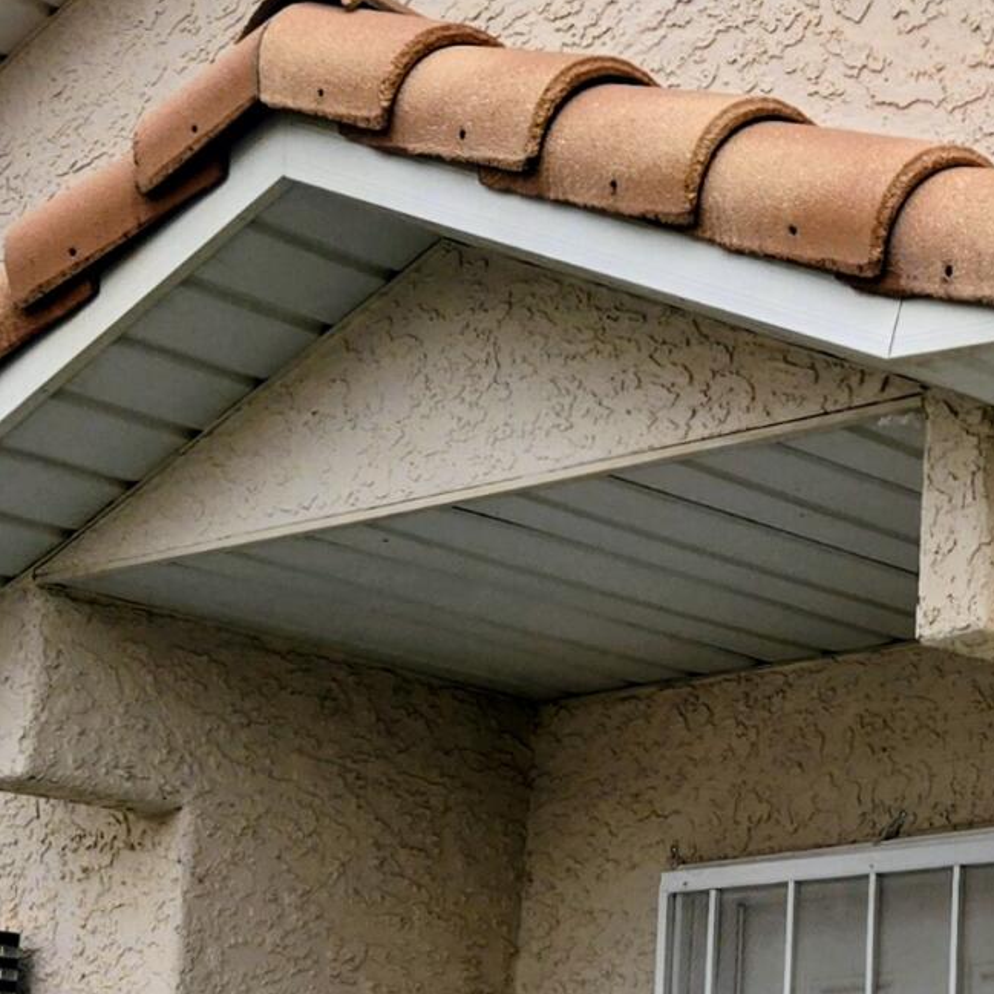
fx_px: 3054
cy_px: 832
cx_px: 1414
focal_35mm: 94
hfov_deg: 17.0
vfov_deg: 18.3
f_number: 1.8
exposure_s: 1/607
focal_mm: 5.4
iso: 25
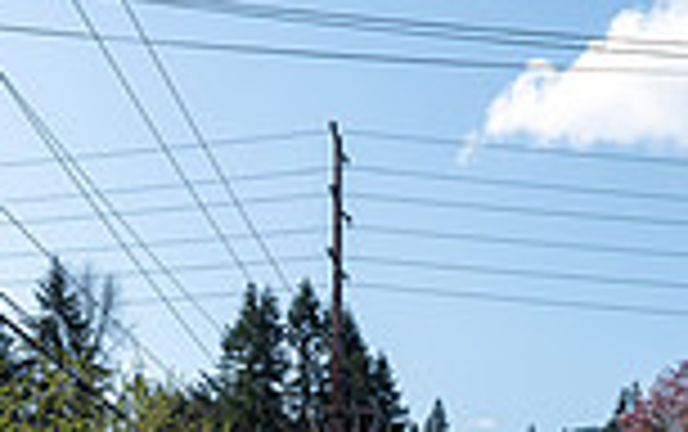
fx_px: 1352
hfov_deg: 28.5
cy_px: 760
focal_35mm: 72
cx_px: 391
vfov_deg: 15.7
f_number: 8
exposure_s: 1/500
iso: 100
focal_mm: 24
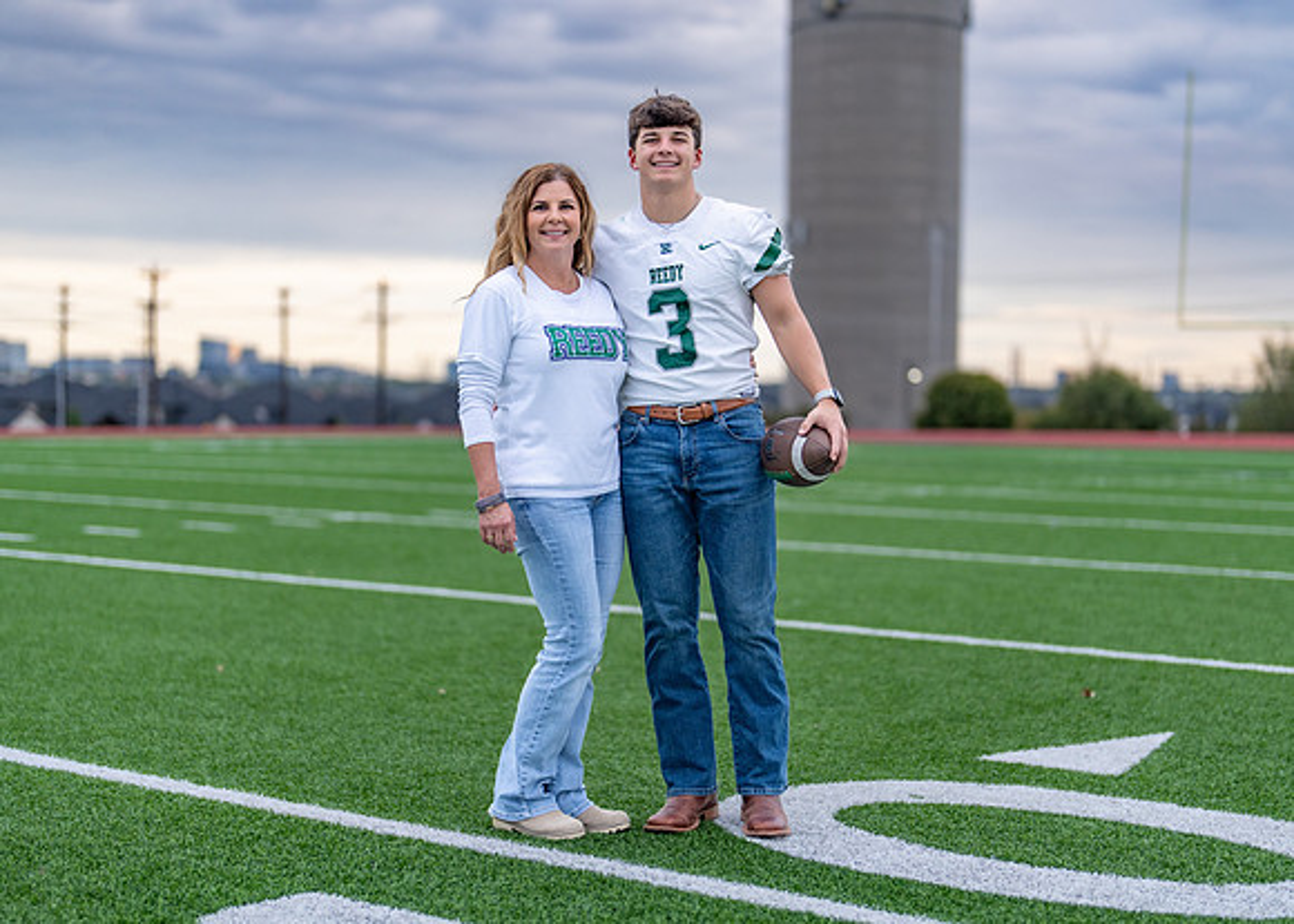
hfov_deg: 32.5
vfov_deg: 23.5
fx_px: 2217
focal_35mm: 60
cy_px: 490
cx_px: 682
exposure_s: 1/640
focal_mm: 50
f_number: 1.2
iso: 320
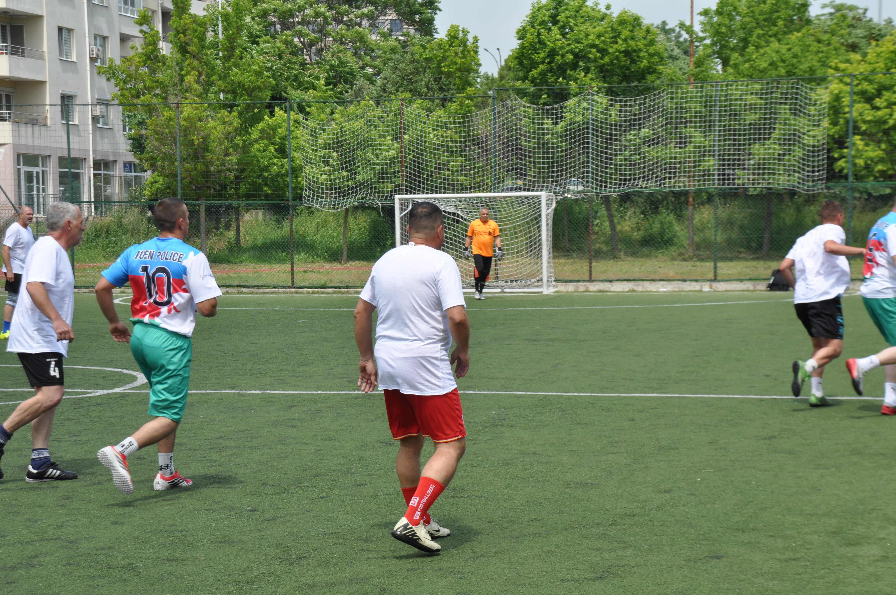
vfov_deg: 17.4
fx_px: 1939
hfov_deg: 26.0
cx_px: 448
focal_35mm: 78
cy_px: 298
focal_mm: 52
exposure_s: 1/320
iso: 200
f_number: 9
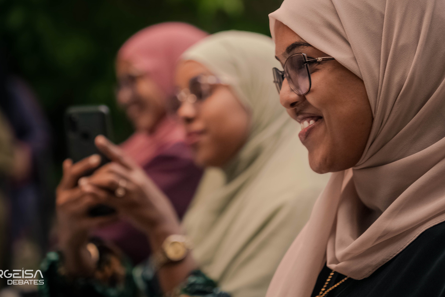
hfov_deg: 20.6
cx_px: 256
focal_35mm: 99
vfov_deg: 13.8
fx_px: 1224
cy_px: 104
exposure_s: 1/50
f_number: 2.8
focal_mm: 75
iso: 1600
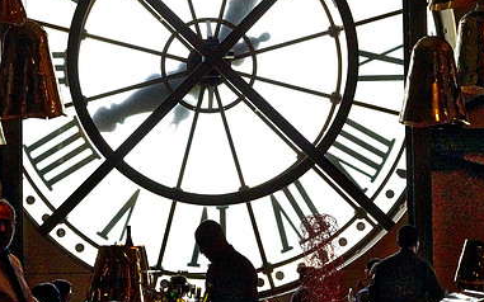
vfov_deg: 9.9
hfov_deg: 15.8
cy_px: 147
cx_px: 215
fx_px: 1741
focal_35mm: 132
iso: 20000
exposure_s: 1/3200
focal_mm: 85
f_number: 9
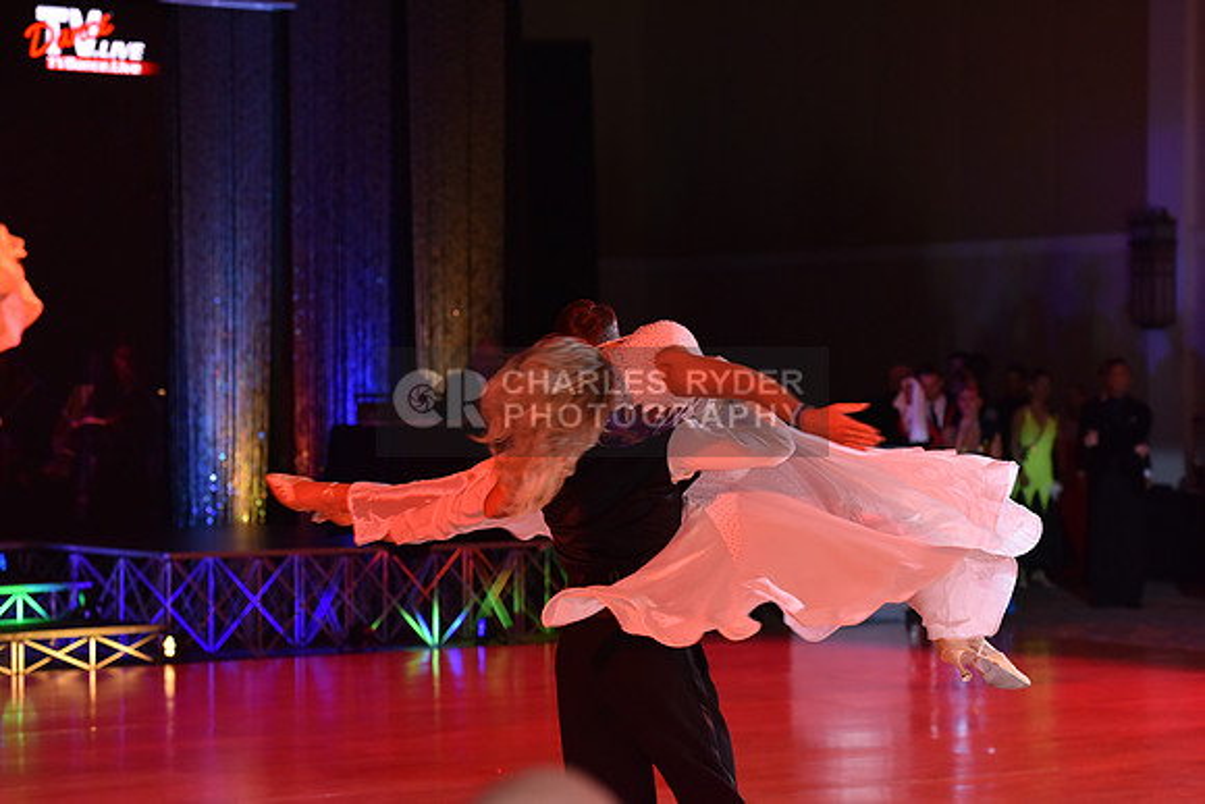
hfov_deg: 19.5
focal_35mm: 105
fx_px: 3515
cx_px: 602
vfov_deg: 13.0
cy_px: 402
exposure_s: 1/250
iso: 1600
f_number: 4
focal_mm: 105
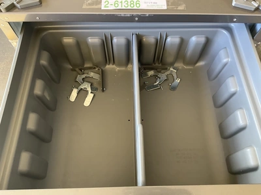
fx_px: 219
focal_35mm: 29
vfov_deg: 48.2
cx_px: 130
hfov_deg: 61.7
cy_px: 98
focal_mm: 3
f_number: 1.8
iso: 64
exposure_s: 1/77
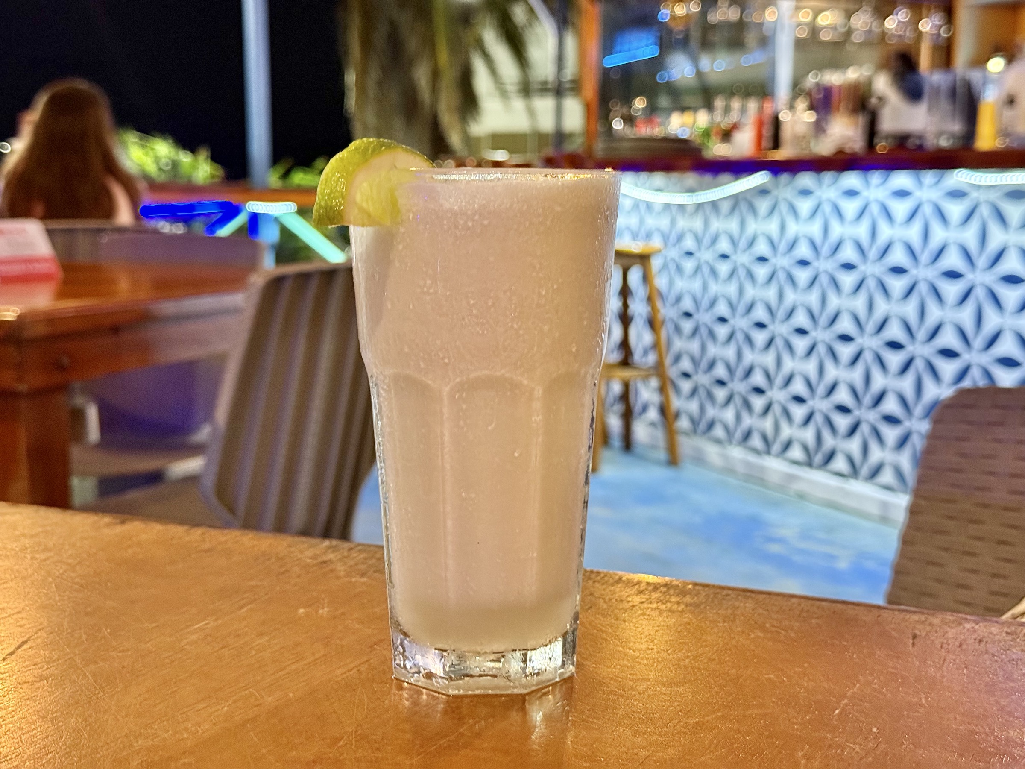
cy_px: 384
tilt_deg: -7.5
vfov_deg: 30.3
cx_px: 512
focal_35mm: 48
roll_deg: -0.5
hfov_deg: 39.7
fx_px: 1421
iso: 500
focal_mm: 6.76
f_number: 1.78
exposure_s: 1/30
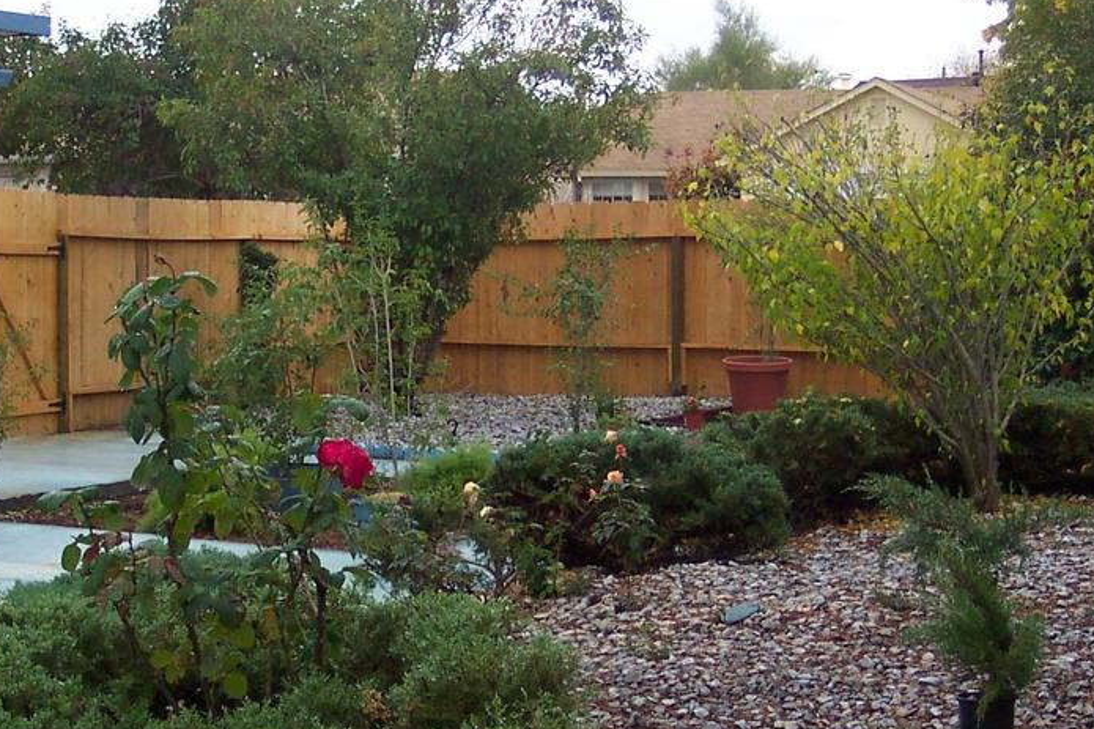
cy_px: 335
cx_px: 633
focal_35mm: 70
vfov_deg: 19.4
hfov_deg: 28.8
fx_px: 2127
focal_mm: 8
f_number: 2.8
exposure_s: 1/350
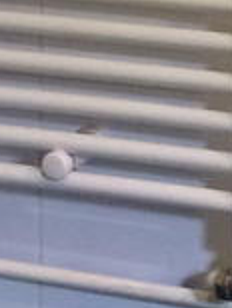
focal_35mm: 203
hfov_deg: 7.1
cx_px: 426
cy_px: -218
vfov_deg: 9.3
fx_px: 1809
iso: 100
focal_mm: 4.15
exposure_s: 1/33
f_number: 2.2
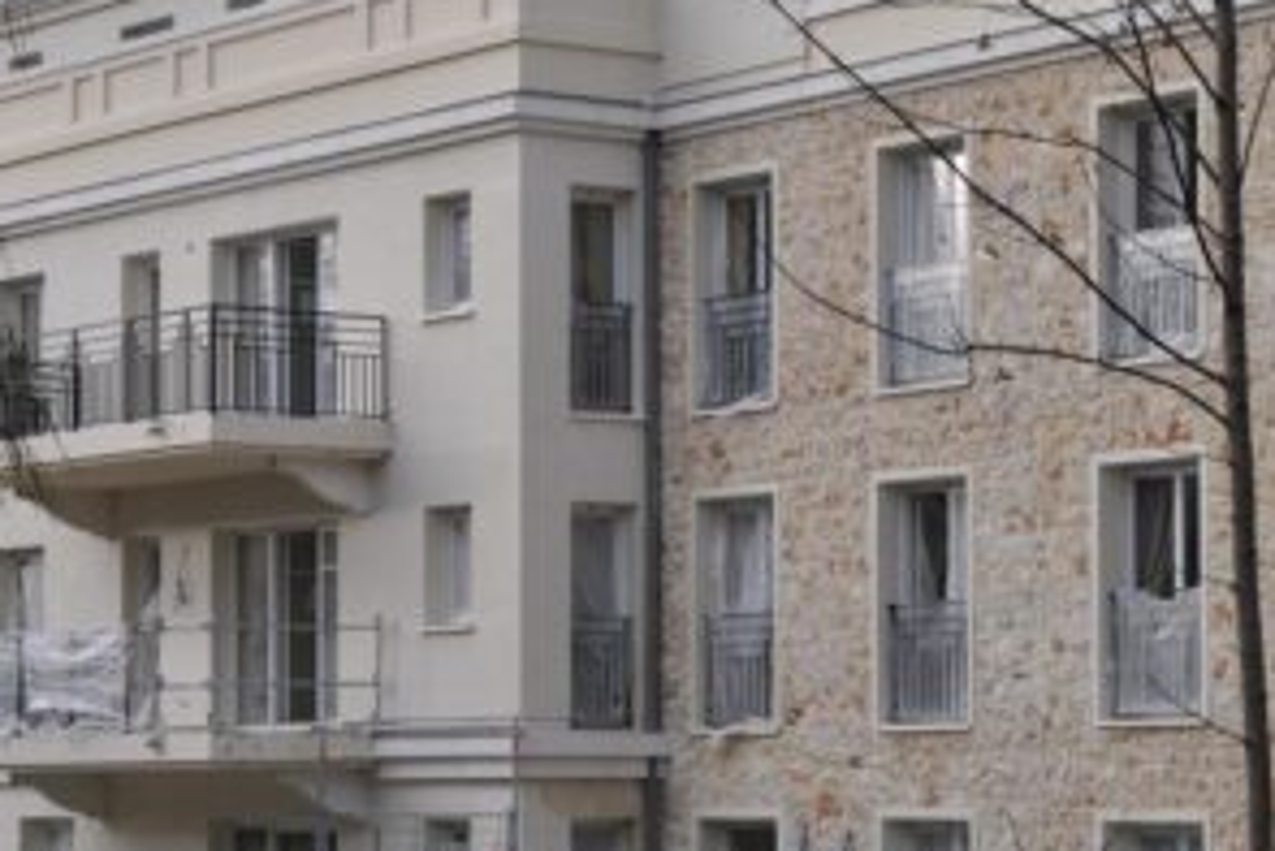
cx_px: 605
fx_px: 4323
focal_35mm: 122
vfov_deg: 11.2
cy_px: 501
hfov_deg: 16.8
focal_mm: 40
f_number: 8
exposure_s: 1/250
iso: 200
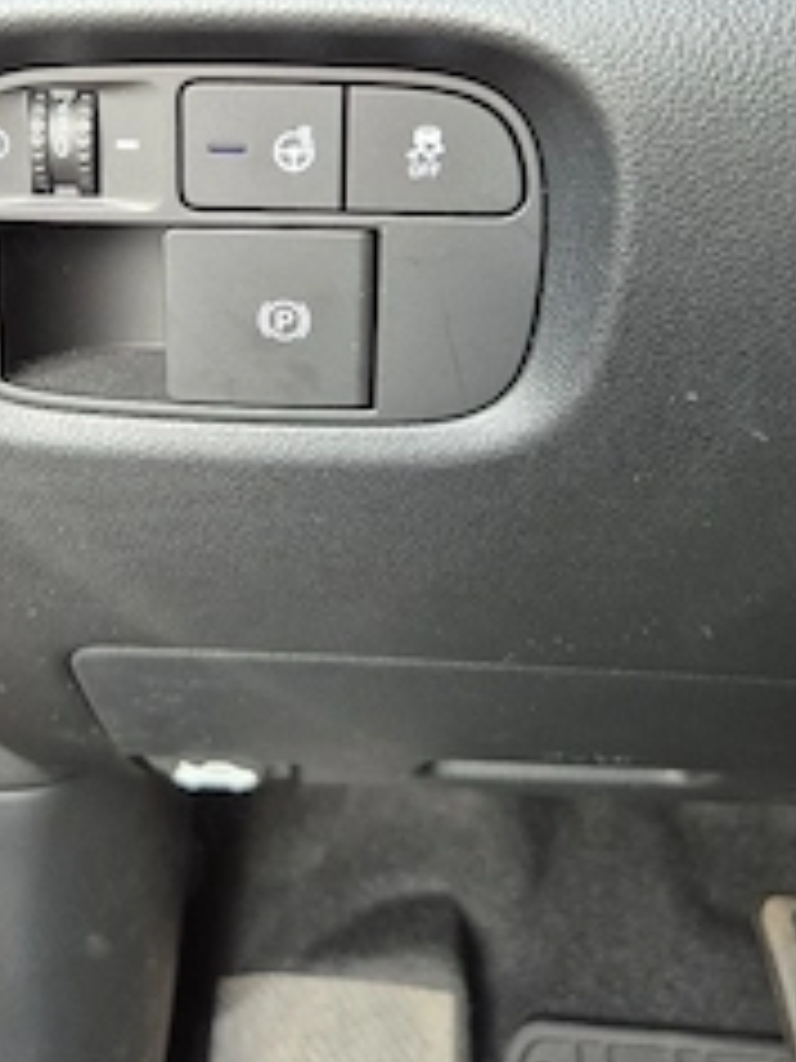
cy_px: 238
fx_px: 1196
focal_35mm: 39
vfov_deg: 45.8
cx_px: 207
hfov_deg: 36.0
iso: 200
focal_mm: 5.4
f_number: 1.8
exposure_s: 1/100
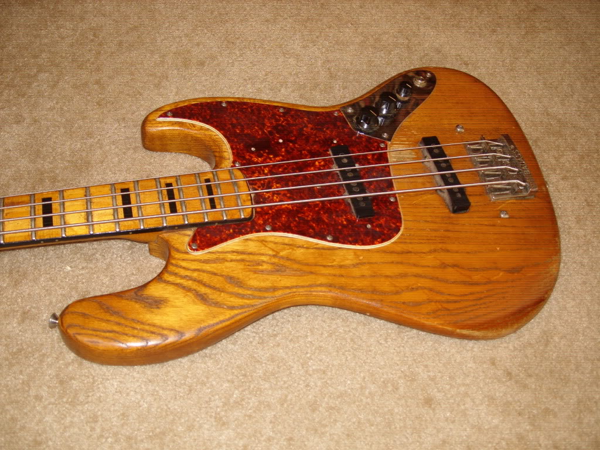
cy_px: 225
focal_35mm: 38
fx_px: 659
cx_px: 300
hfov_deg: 49.0
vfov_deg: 37.7
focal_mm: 7.8
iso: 50
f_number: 2.8
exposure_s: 1/30
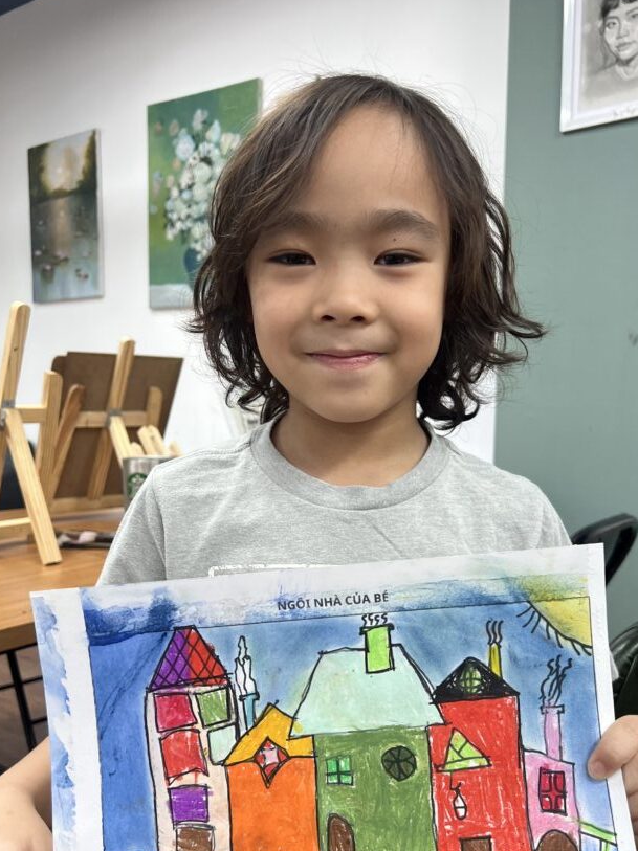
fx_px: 787
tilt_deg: -7.0
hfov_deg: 44.1
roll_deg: -1.6
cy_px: 495
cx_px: 352
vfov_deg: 56.5
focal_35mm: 32
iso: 100
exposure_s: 1/121
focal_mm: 5.7
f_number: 1.5
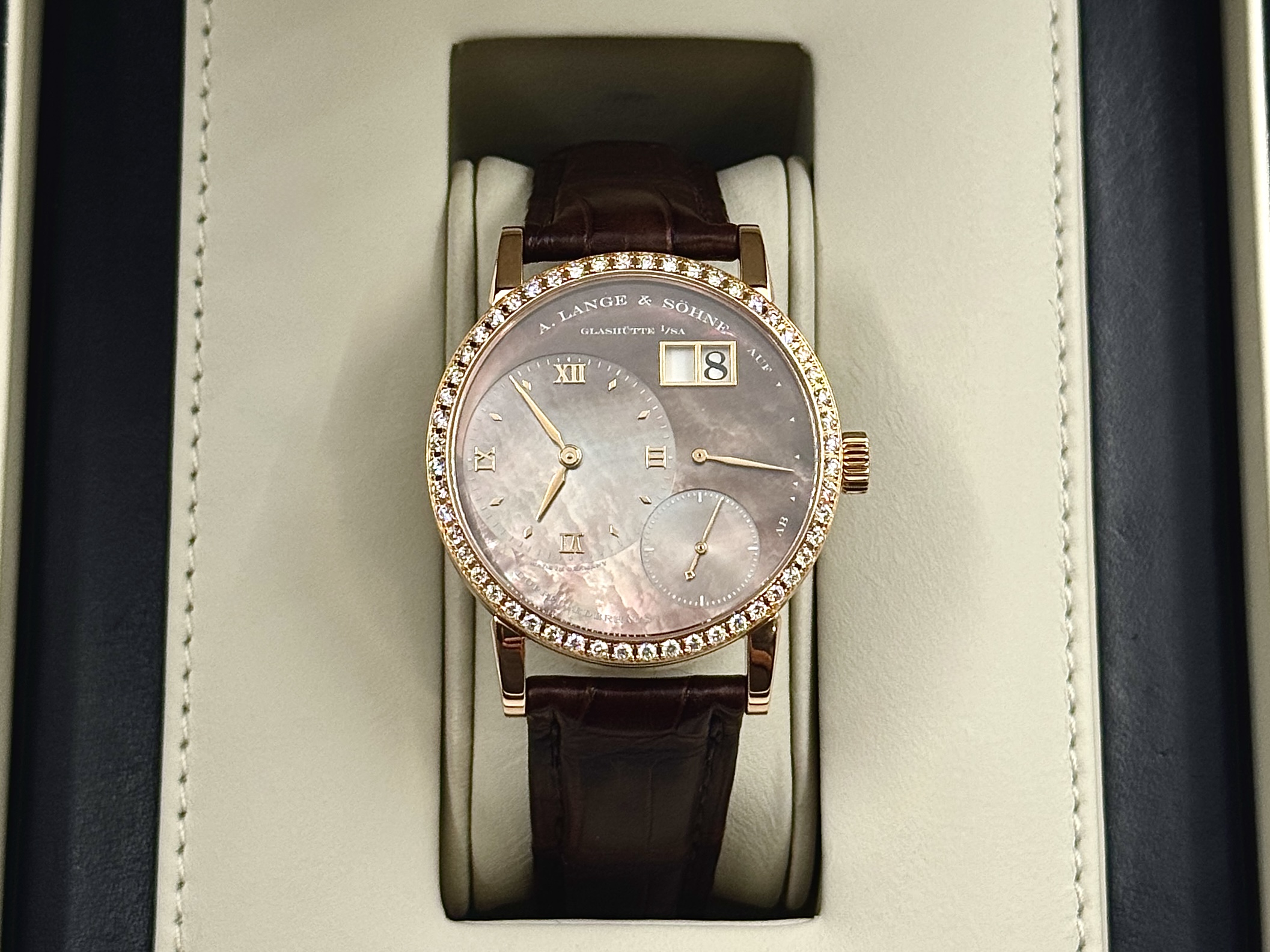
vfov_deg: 30.3
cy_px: 476
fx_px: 1761
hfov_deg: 39.7
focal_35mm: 48
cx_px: 635
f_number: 1.78
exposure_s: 1/439
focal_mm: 6.76
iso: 64
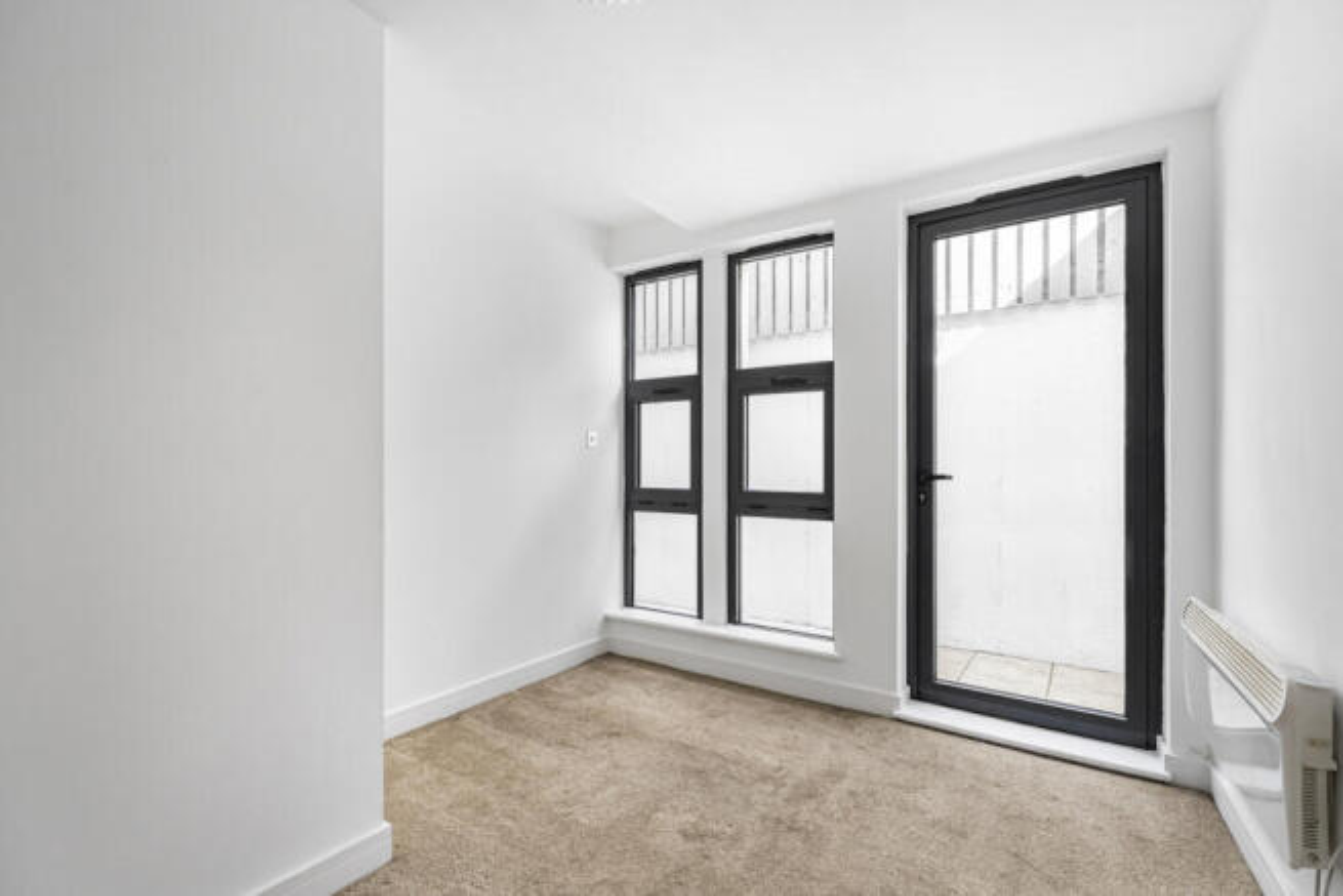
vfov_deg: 73.8
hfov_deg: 96.7
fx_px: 597
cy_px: 448
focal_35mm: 16
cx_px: 672
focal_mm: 16
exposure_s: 1/40
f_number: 7.1
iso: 400
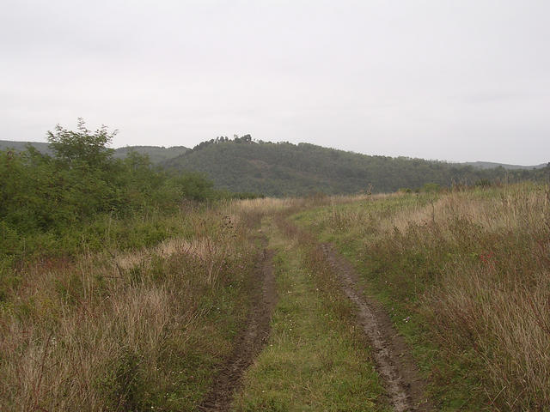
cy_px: 206
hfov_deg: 38.9
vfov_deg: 29.7
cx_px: 275
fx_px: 779
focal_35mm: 49
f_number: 3.1
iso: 100
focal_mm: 7.5
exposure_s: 1/78.7
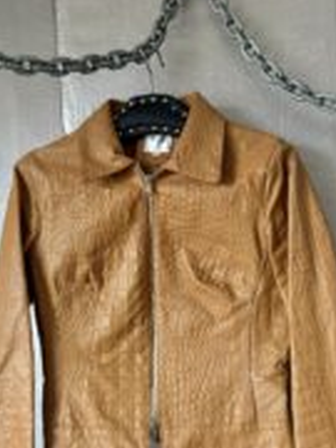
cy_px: 292
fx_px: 608
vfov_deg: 40.0
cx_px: 161
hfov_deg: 30.9
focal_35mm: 47
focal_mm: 6.76
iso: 200
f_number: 1.78
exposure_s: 1/115
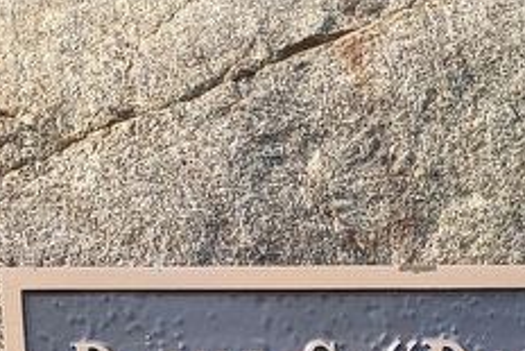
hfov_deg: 19.2
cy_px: 892
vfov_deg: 10.8
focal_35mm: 104
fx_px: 1518
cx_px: 502
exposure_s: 1/294
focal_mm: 4.27
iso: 100
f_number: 1.8
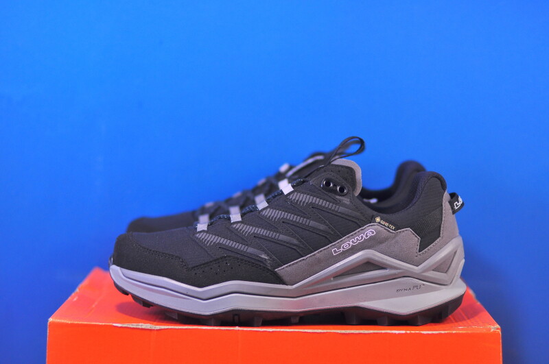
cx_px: 274
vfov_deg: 18.1
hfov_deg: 27.0
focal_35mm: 75
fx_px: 1142
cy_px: 182
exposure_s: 1/320
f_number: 2.2
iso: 250
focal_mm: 50
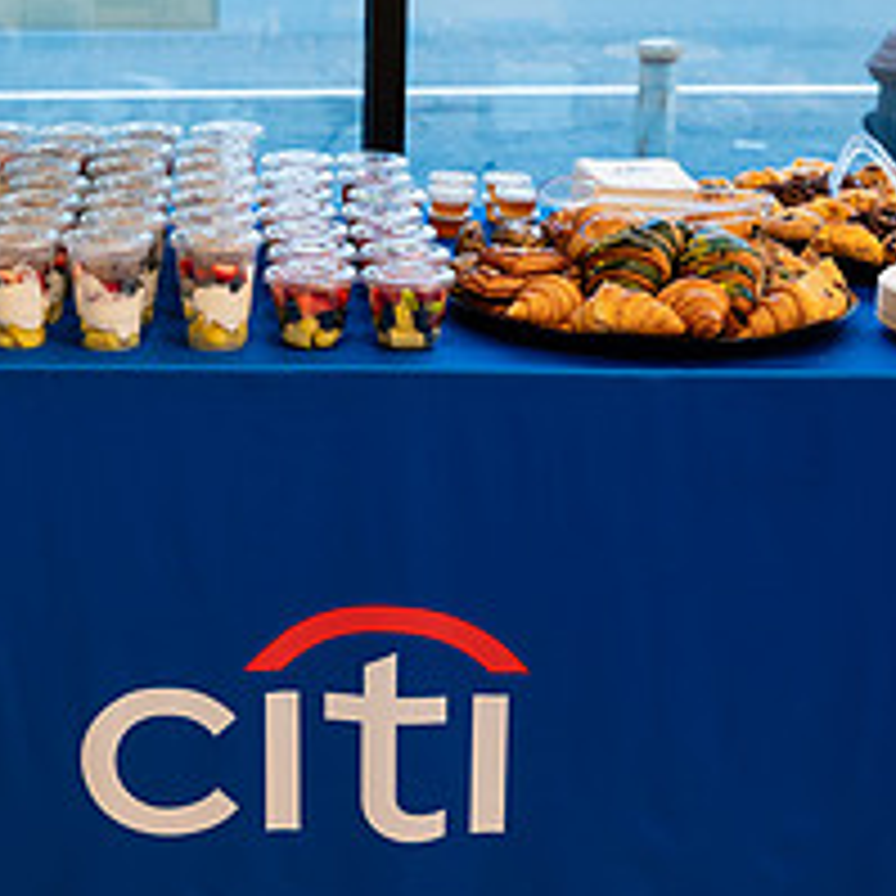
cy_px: 290
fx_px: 1962
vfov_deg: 25.6
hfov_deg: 25.2
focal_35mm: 67
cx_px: 142
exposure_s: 1/200
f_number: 3.2
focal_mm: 26
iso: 400
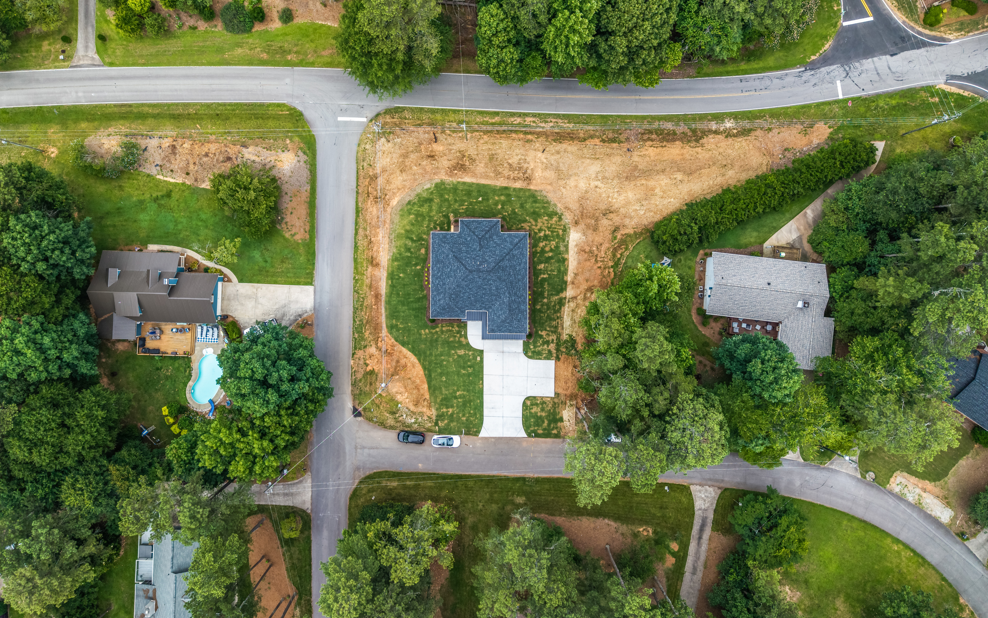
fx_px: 700
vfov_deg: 47.6
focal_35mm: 26
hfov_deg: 70.4
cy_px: 288
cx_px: 496
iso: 100
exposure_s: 1/200
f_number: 1.8
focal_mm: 8.67
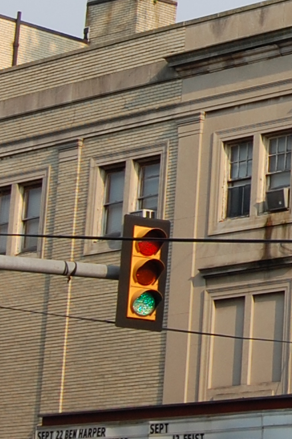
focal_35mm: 164
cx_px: 570
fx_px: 1998
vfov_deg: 12.3
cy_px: -57
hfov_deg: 8.0
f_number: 9
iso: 200
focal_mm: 24
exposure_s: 1/320
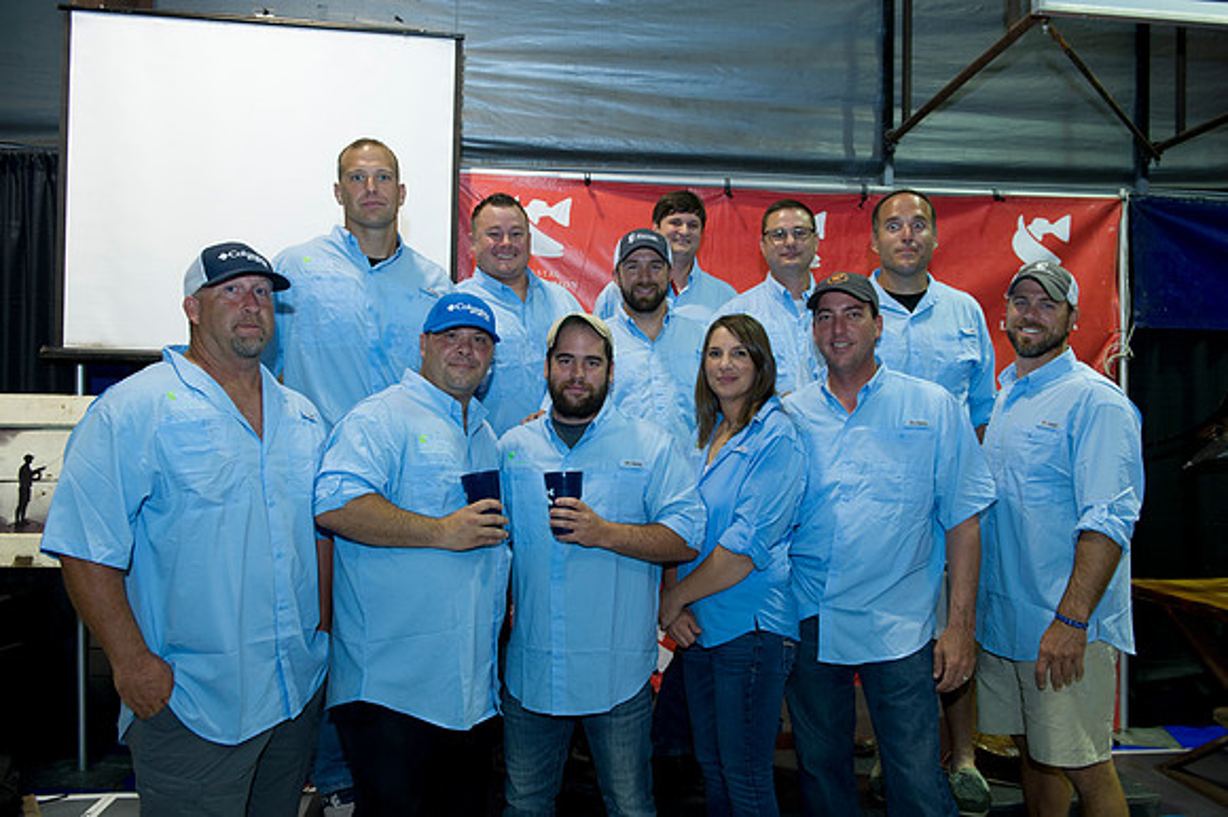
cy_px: 408
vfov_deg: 44.9
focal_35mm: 29
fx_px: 989
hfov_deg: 63.7
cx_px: 614
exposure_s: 1/80
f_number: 5
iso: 1250
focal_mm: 29
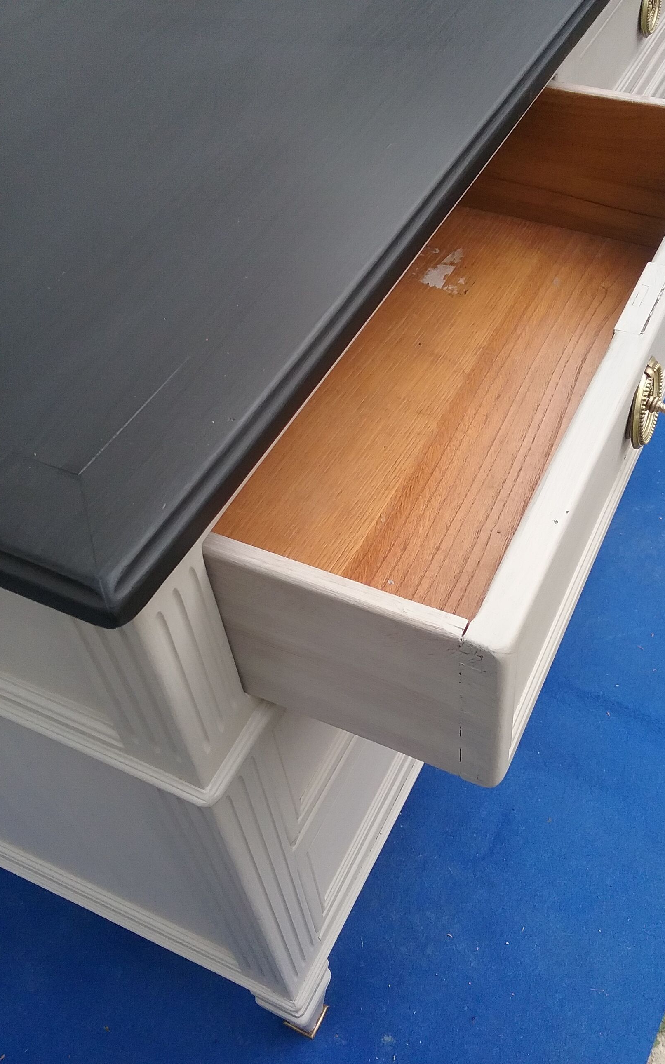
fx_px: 957
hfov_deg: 38.2
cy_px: 532
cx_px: 398
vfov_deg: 58.1
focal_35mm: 33
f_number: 2.2
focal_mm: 3.3
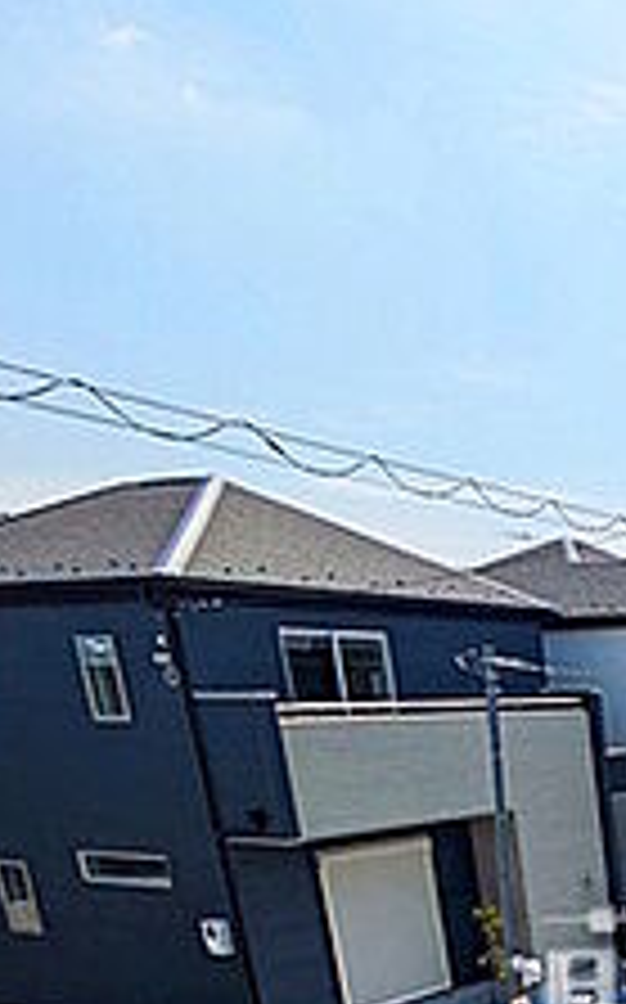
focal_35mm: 40
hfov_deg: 23.2
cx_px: 1018
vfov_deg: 43.0
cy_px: 986
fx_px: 1094
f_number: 2.2
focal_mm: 1.83
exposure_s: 1/2237
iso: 48
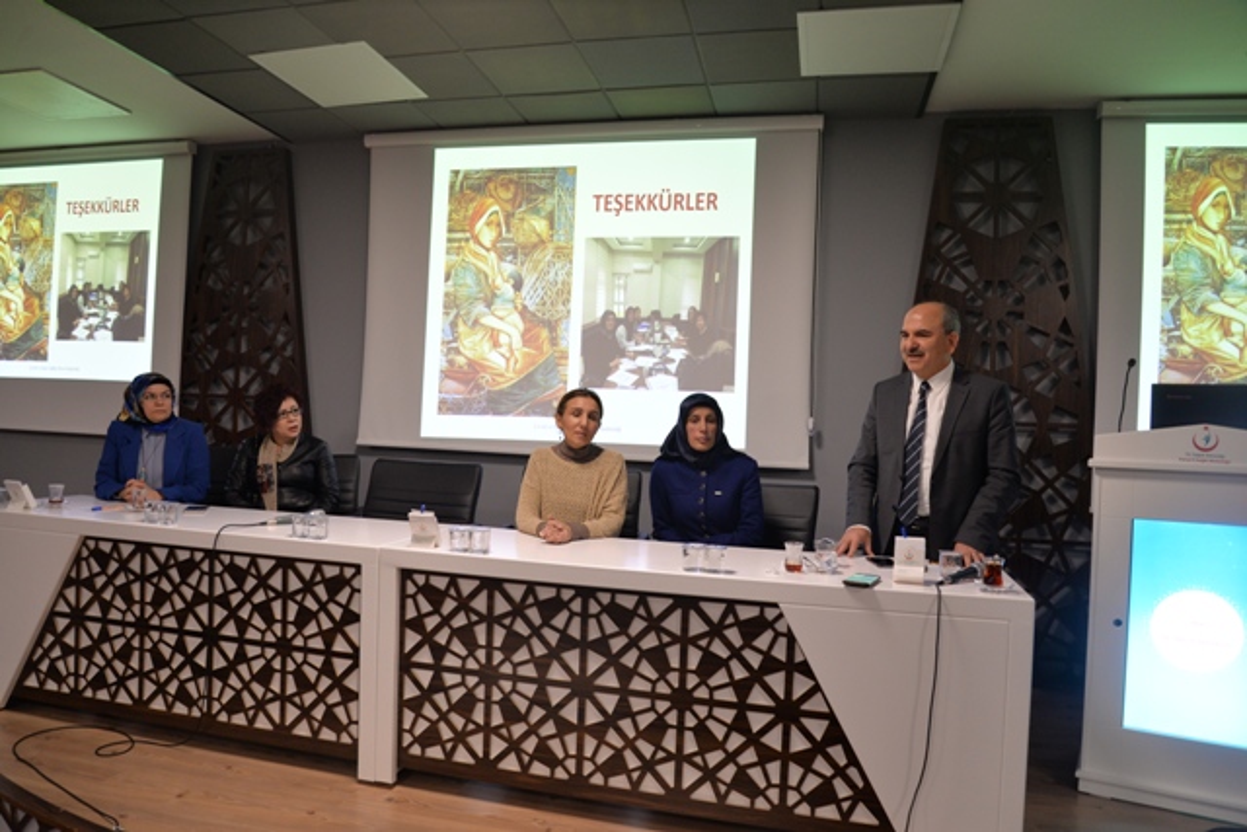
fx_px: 831
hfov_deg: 73.7
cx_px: 624
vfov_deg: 53.2
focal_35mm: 24
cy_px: 416
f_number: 4
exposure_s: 1/80
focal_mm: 24
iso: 1250
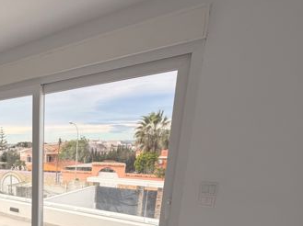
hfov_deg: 50.4
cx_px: 11
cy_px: 208
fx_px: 262
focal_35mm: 30
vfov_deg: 42.4
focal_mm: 2.22
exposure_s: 1/502
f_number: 2.2
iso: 40
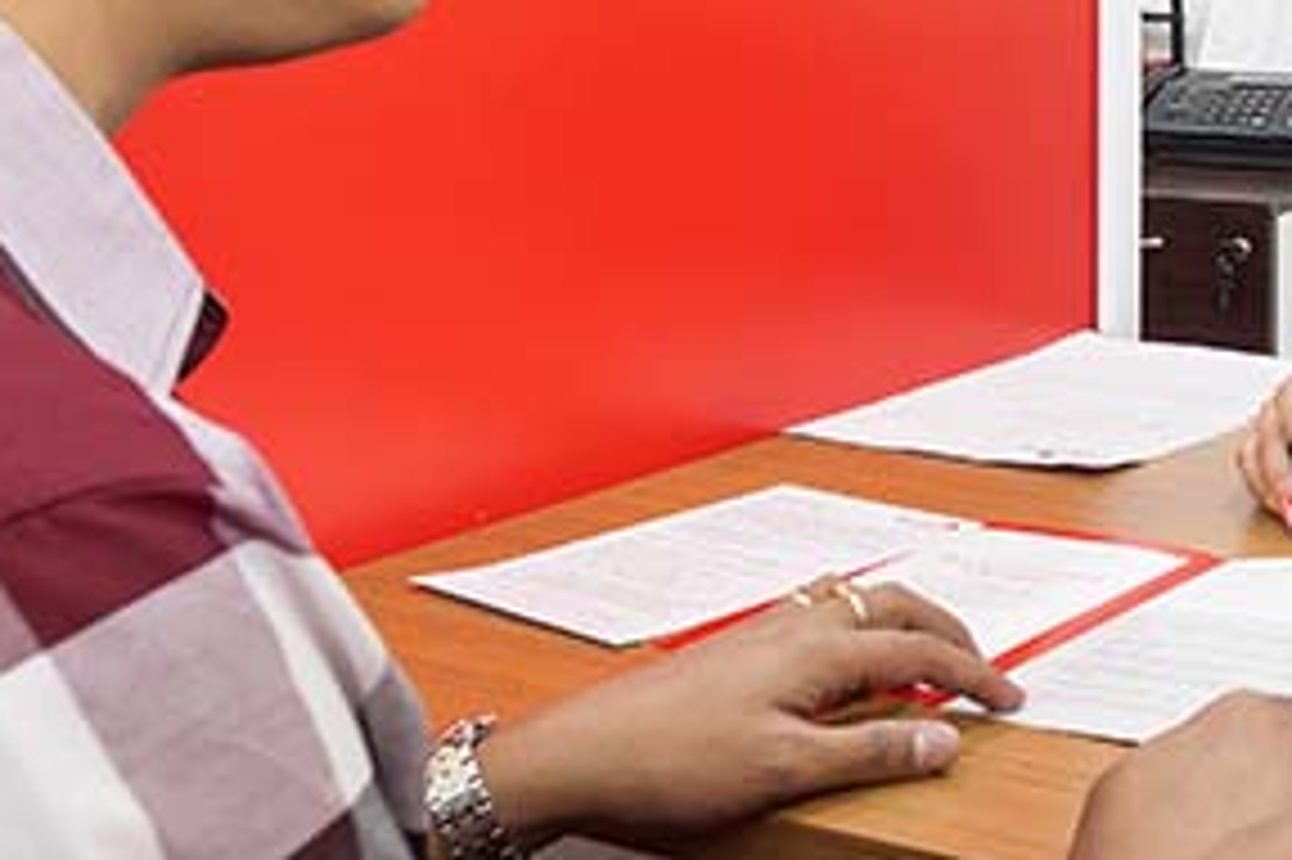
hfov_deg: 27.3
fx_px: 2403
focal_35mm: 67
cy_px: -110
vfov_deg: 19.4
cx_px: 1463
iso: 1000
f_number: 11
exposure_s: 1/15
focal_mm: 20
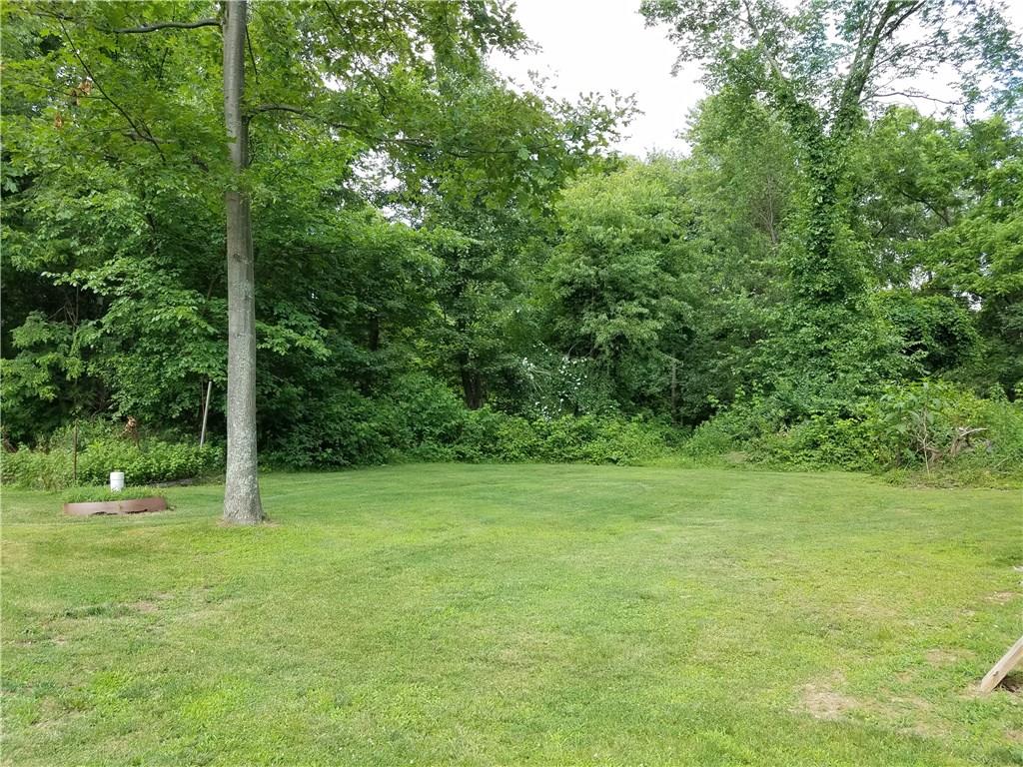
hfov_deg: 67.3
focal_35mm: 26
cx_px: 512
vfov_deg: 53.1
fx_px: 768
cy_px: 384
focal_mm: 4.2
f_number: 1.7
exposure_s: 1/353
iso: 50
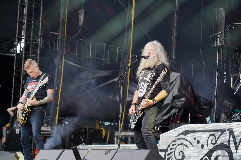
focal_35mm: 105
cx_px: 120
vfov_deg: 13.0
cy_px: 80
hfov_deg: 19.5
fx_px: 703
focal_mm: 105
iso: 125
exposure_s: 1/125
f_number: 4
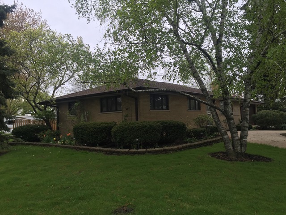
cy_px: 108
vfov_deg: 48.2
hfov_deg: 61.7
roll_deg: +1.6
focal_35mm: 29
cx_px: 143
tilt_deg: +2.5
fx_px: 240
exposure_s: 1/206
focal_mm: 4.15
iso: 32
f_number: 2.2
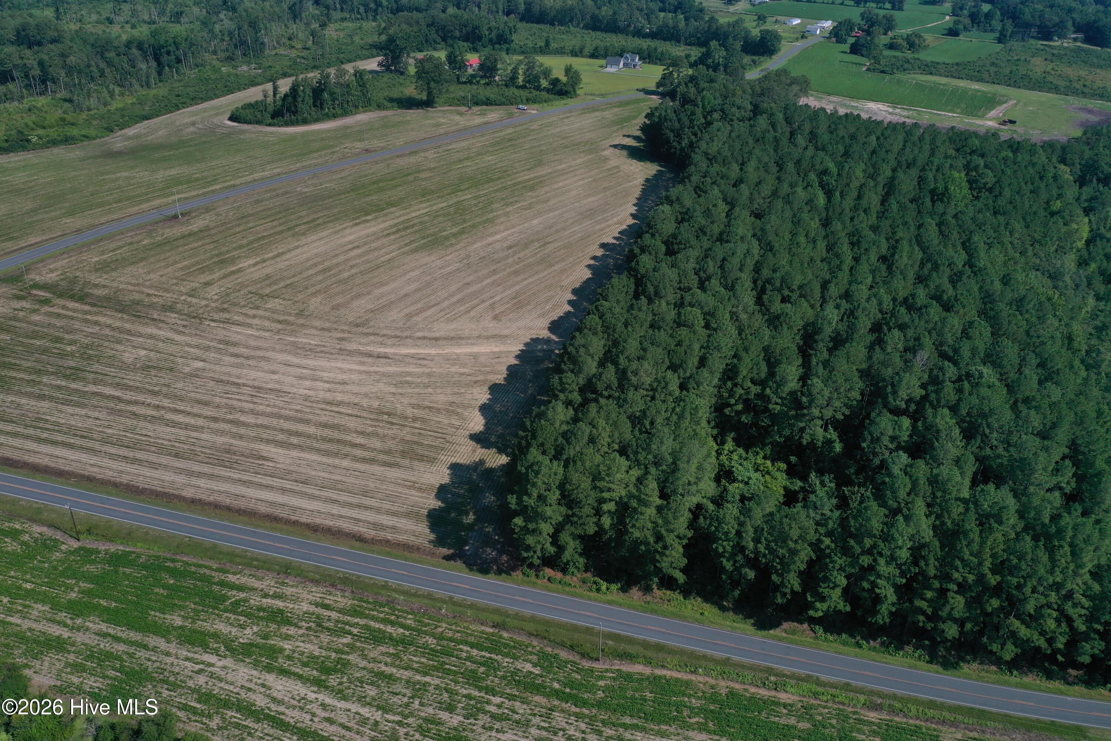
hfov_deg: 65.5
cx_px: 556
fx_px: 864
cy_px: 370
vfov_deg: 46.4
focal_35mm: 28
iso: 100
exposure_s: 1/640
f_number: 6.3
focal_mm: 10.26
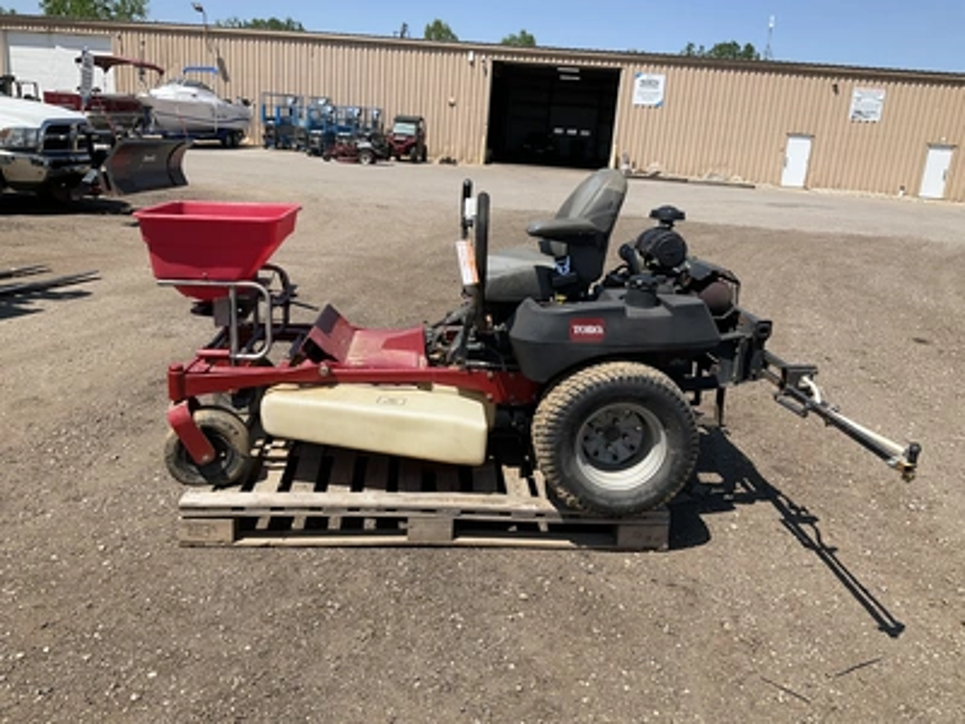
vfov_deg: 48.2
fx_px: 808
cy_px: 362
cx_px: 482
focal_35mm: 29
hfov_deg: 61.7
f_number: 1.8
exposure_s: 1/1786
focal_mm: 3
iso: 25
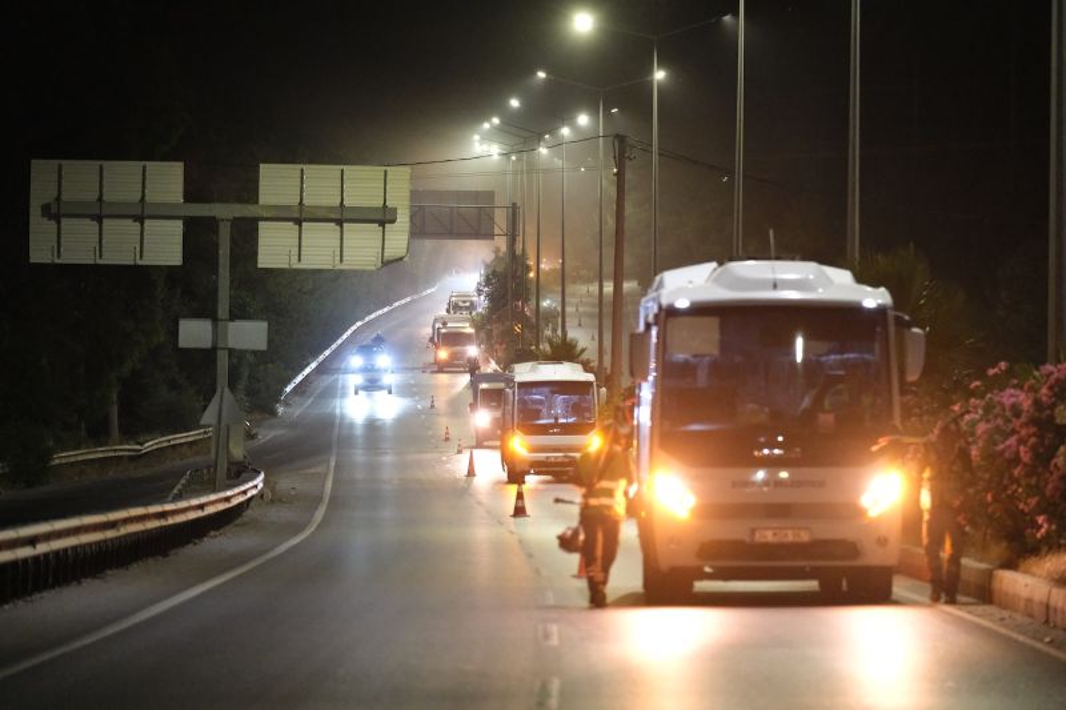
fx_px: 6217
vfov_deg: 6.5
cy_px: 355
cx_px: 533
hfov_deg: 9.8
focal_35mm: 210
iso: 10000
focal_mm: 140
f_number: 2.8
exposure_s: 1/80
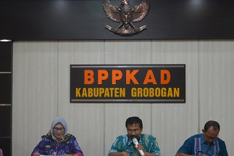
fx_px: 461
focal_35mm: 71
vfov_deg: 19.1
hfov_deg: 28.4
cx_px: 103
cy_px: 103
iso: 1250
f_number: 4.2
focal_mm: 34
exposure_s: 1/15
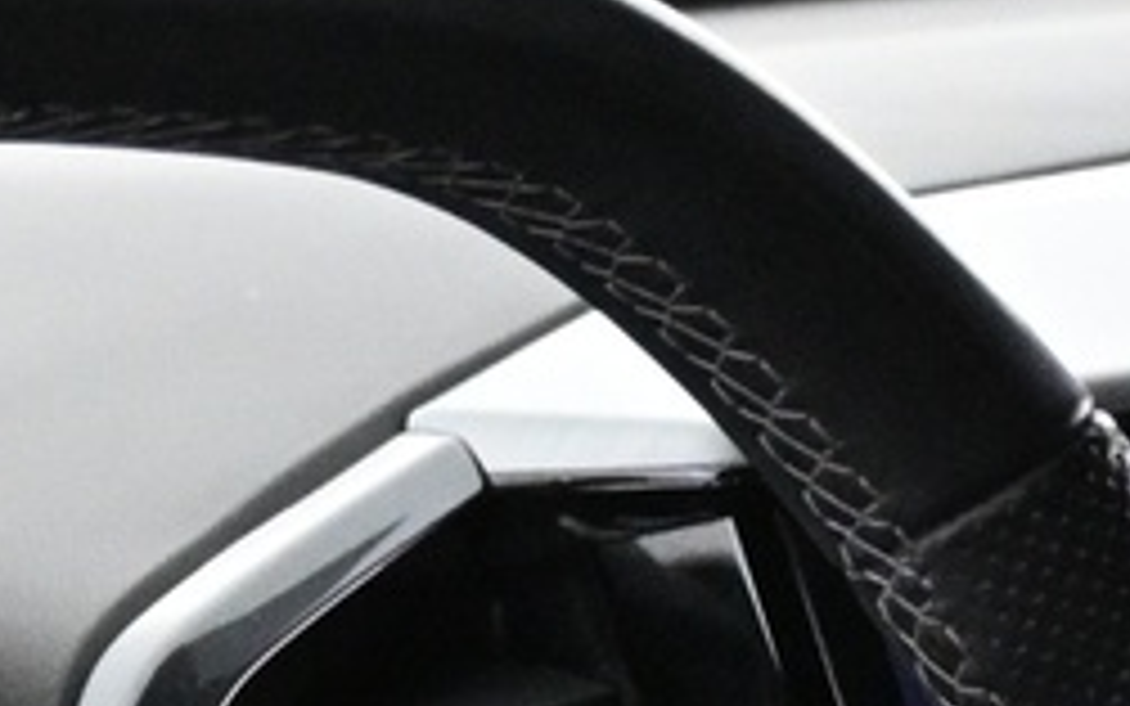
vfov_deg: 6.1
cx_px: 27
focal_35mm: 207
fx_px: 6385
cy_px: 1479
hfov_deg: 10.0
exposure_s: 1/50
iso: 4000
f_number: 4
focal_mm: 21
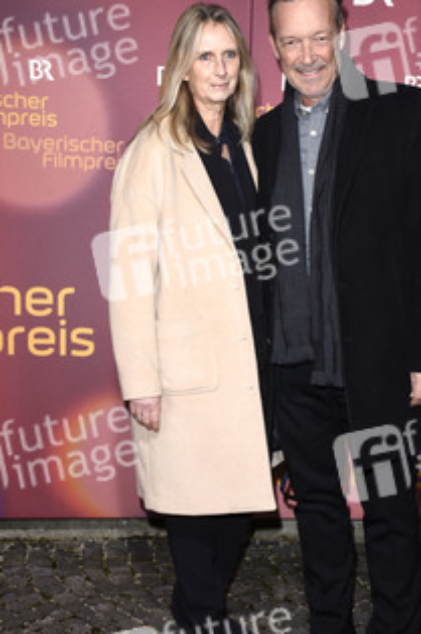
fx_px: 1074
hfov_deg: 22.2
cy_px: 354
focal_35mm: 61
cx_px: 254
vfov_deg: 32.9
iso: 160
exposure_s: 1/160
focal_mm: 32
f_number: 6.3
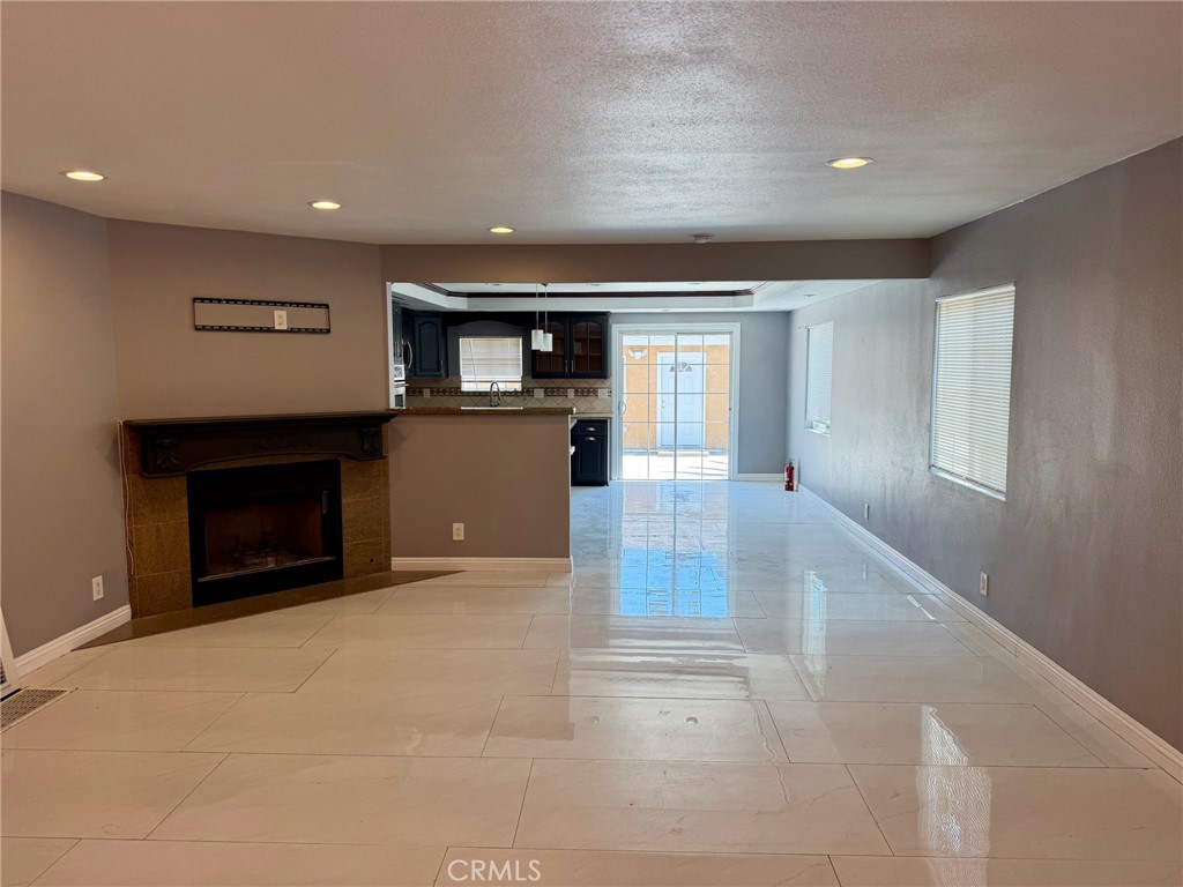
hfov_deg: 71.6
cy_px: 444
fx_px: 820
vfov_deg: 56.8
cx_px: 592
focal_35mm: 24
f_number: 1.78
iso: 64
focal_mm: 6.76
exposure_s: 1/258
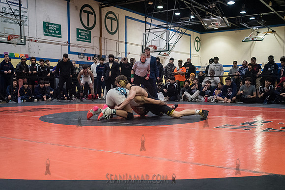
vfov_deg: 32.2
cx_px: 125
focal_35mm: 41
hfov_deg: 46.8
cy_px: 110
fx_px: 329
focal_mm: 35
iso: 8000
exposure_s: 1/400
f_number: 4
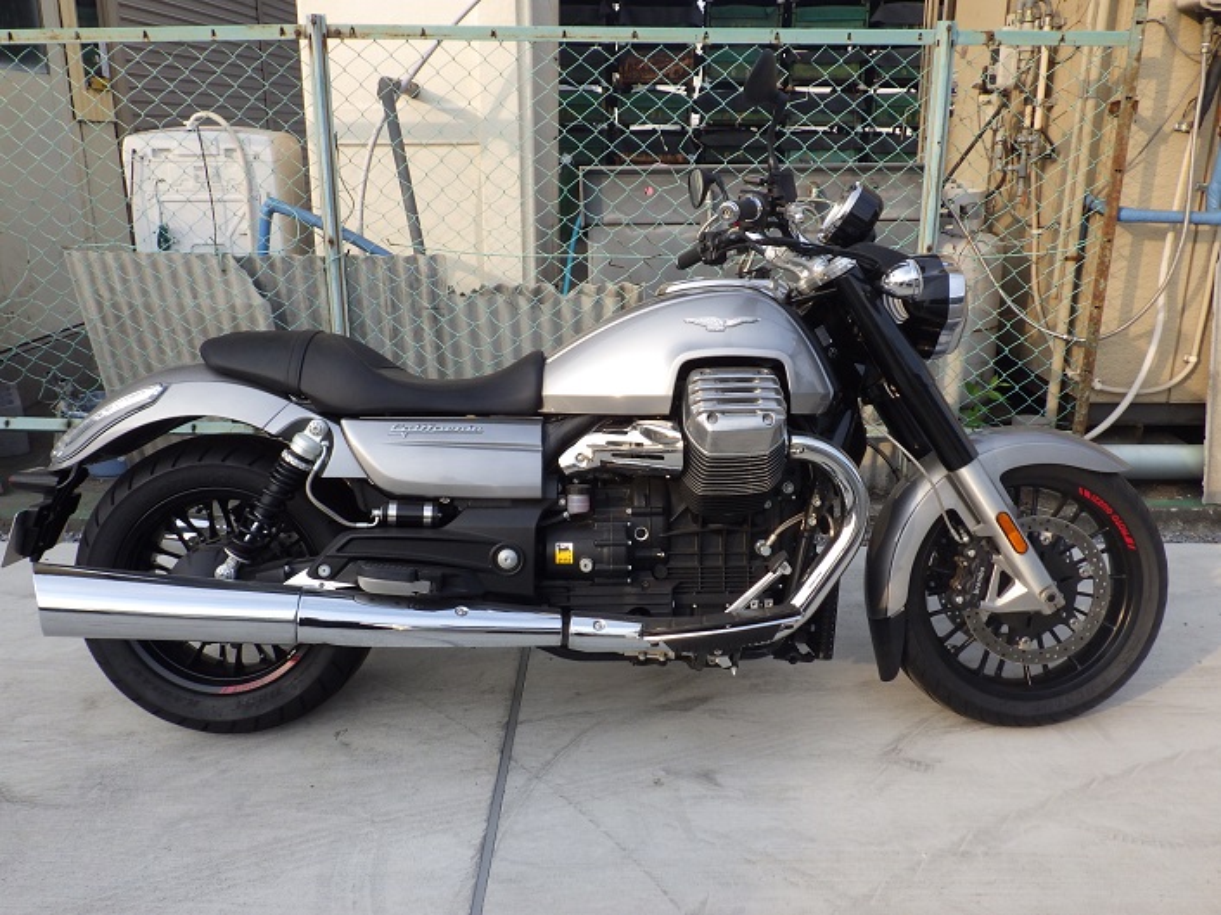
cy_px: 458
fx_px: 987
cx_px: 610
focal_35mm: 28
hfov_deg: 63.5
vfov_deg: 49.7
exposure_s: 1/250
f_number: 4.2
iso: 125
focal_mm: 5
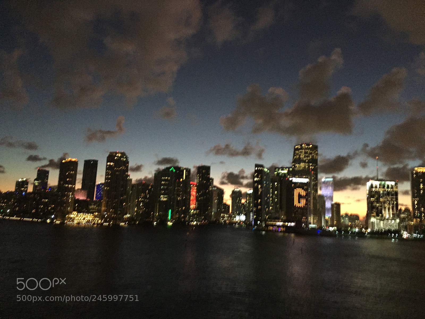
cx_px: 212
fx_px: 356
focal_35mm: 29
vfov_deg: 48.2
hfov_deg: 61.7
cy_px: 160
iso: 500
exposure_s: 1/15
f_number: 2.2
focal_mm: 4.15
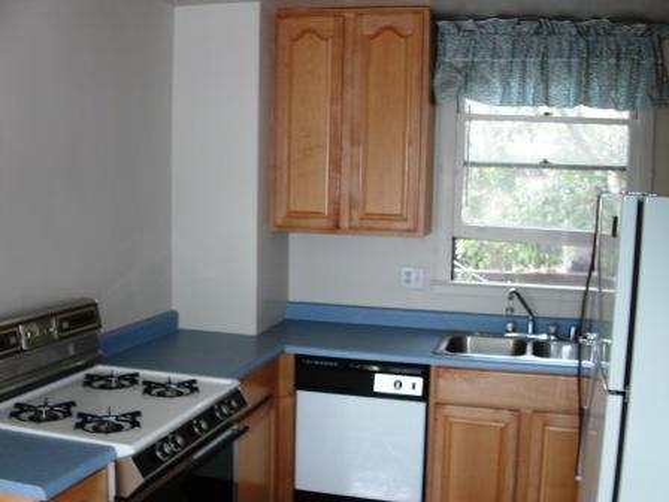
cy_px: 251
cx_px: 334
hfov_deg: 49.0
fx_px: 734
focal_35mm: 38
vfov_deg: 37.7
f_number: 2.8
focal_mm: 7.8
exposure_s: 1/30
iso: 100
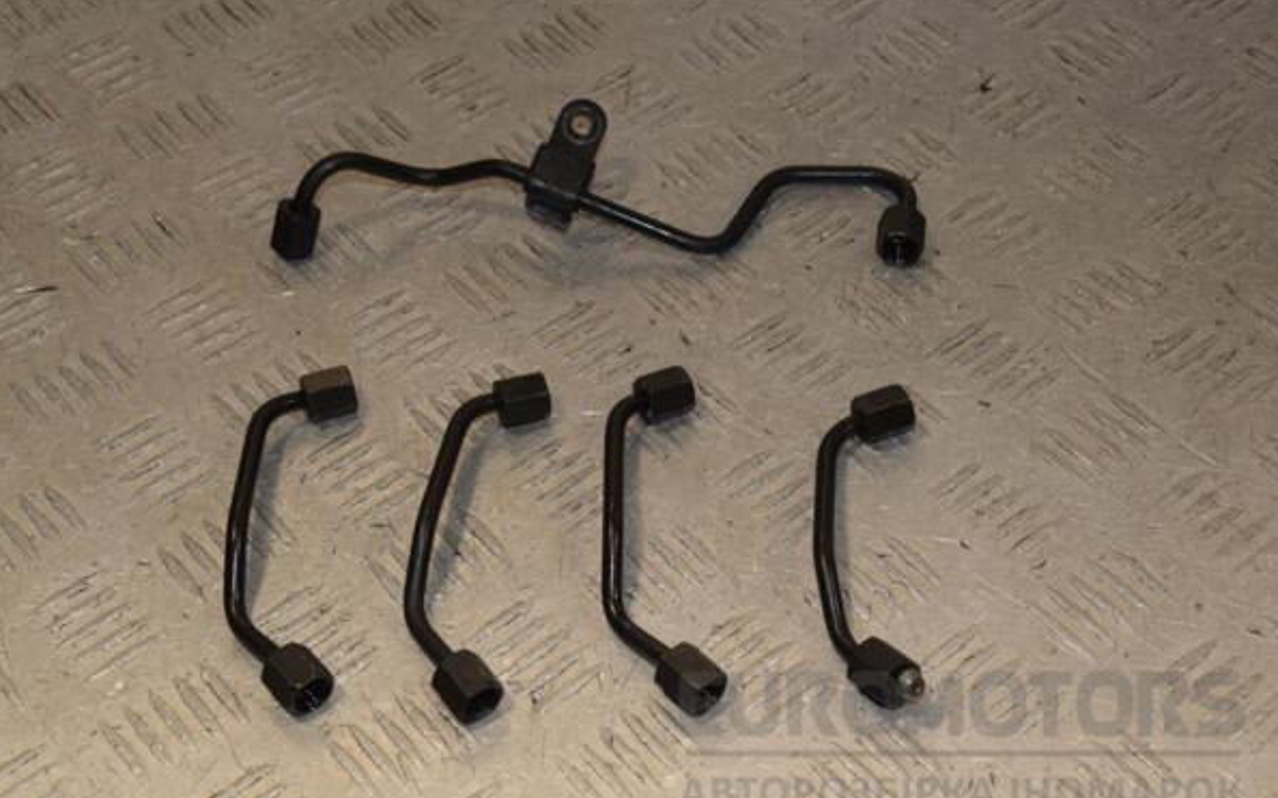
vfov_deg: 18.7
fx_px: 2421
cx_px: 639
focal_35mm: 70
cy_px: 417
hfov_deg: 29.6
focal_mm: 45
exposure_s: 1/200
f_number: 10
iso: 800
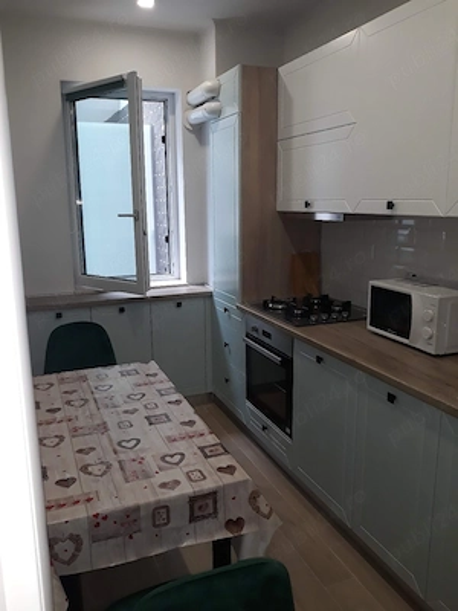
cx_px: 229
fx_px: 476
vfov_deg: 65.3
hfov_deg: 51.4
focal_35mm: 27
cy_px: 306
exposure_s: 1/50
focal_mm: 3.71
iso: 80
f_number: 1.7
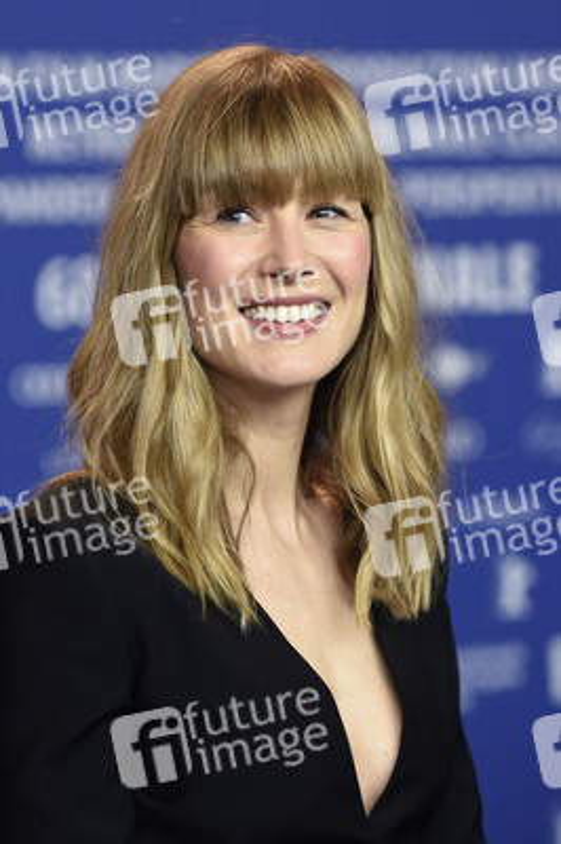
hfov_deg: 7.9
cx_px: 280
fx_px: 4074
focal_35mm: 174
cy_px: 422
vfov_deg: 11.8
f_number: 3.2
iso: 640
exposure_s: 1/250
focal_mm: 116
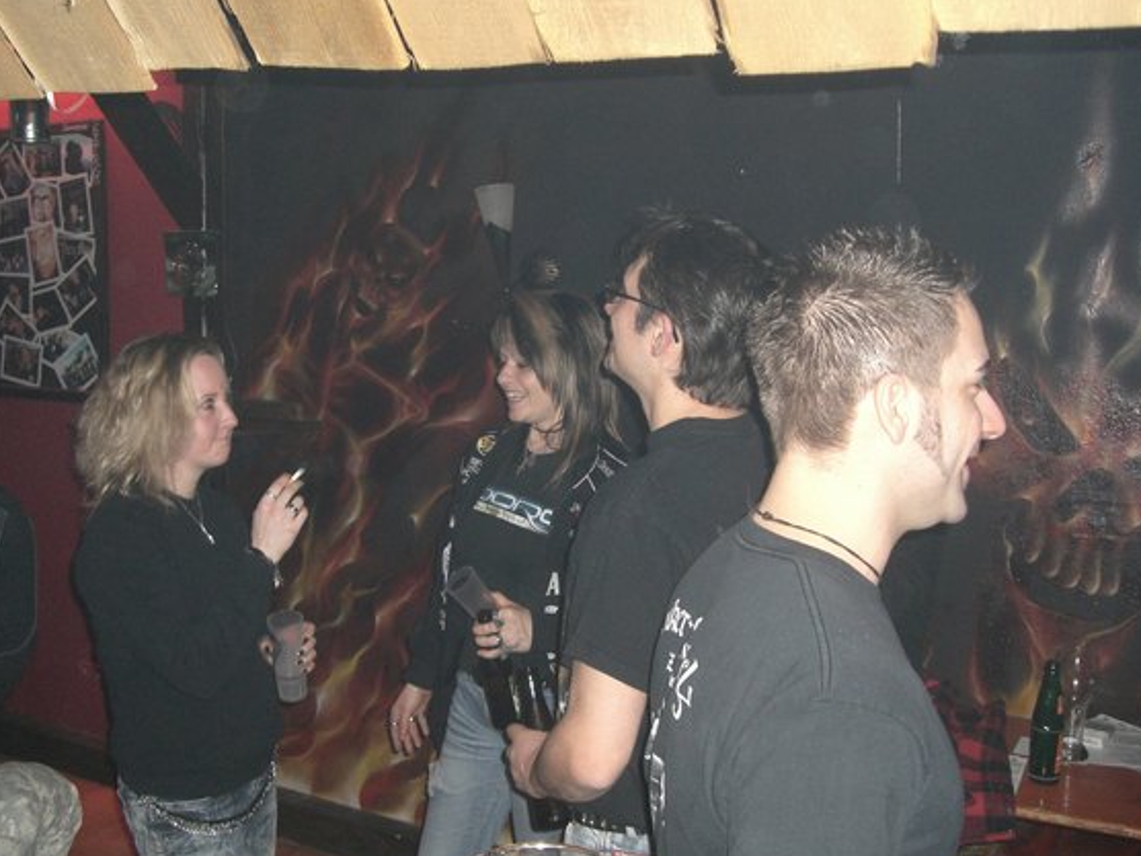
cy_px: 421
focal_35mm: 41
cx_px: 538
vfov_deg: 35.1
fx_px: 1351
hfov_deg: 45.8
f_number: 2.7
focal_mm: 6.2
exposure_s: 1/60
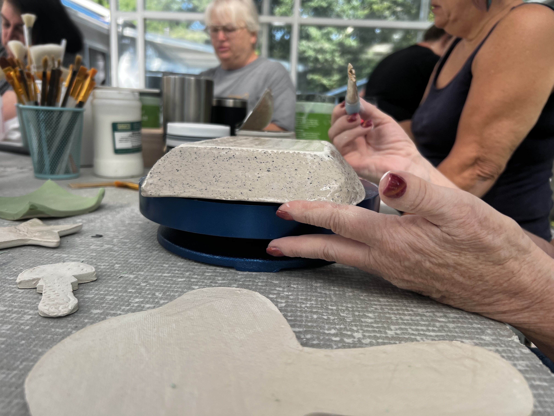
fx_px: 416
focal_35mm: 26
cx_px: 277
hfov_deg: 67.3
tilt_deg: -12.2
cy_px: 208
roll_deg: -2.8
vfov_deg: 53.1
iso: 50
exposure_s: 1/426
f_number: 1.5
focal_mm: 5.7
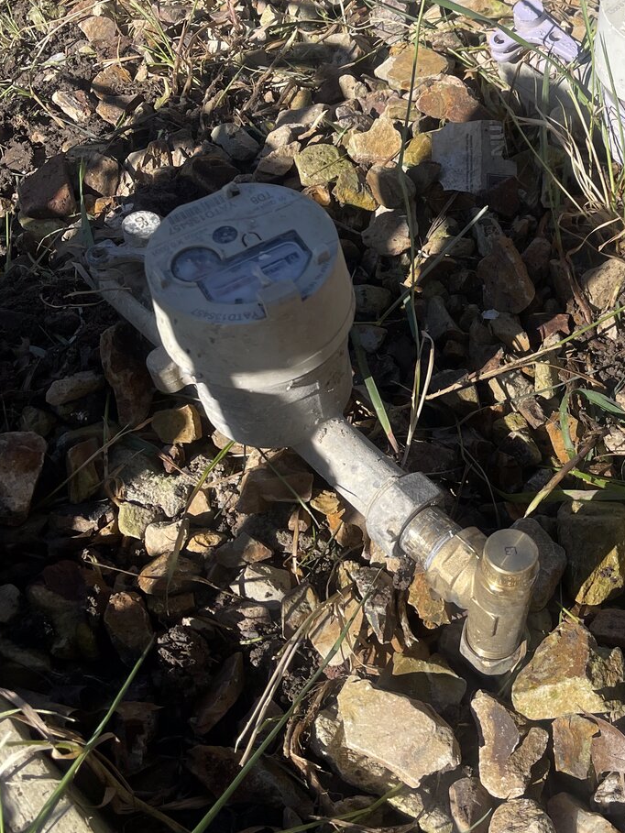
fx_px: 1059
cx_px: 521
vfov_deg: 42.7
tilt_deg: -50.6
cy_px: 321
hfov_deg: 31.8
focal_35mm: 44
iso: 32
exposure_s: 1/2660
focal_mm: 5.1
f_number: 1.6
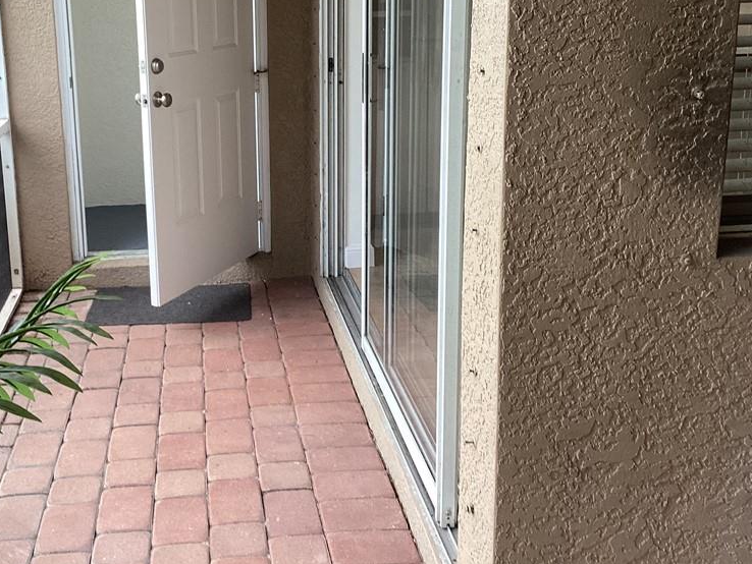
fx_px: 934
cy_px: 183
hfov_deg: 43.4
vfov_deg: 33.3
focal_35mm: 43
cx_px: 270
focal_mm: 3.3
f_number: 2.4
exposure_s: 1/120
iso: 50
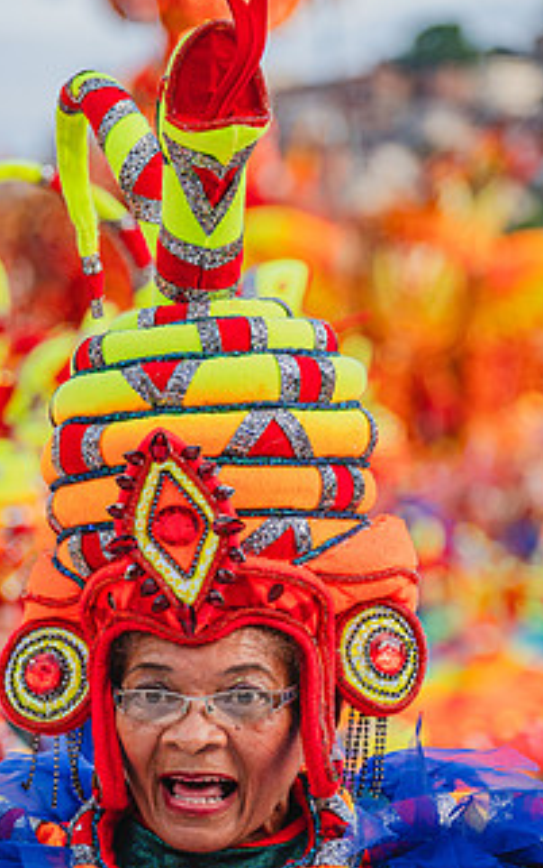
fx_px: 6077
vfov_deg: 8.2
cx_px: 209
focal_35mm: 257
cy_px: 500
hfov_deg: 5.1
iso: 640
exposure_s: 1/1600
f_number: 5.6
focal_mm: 180
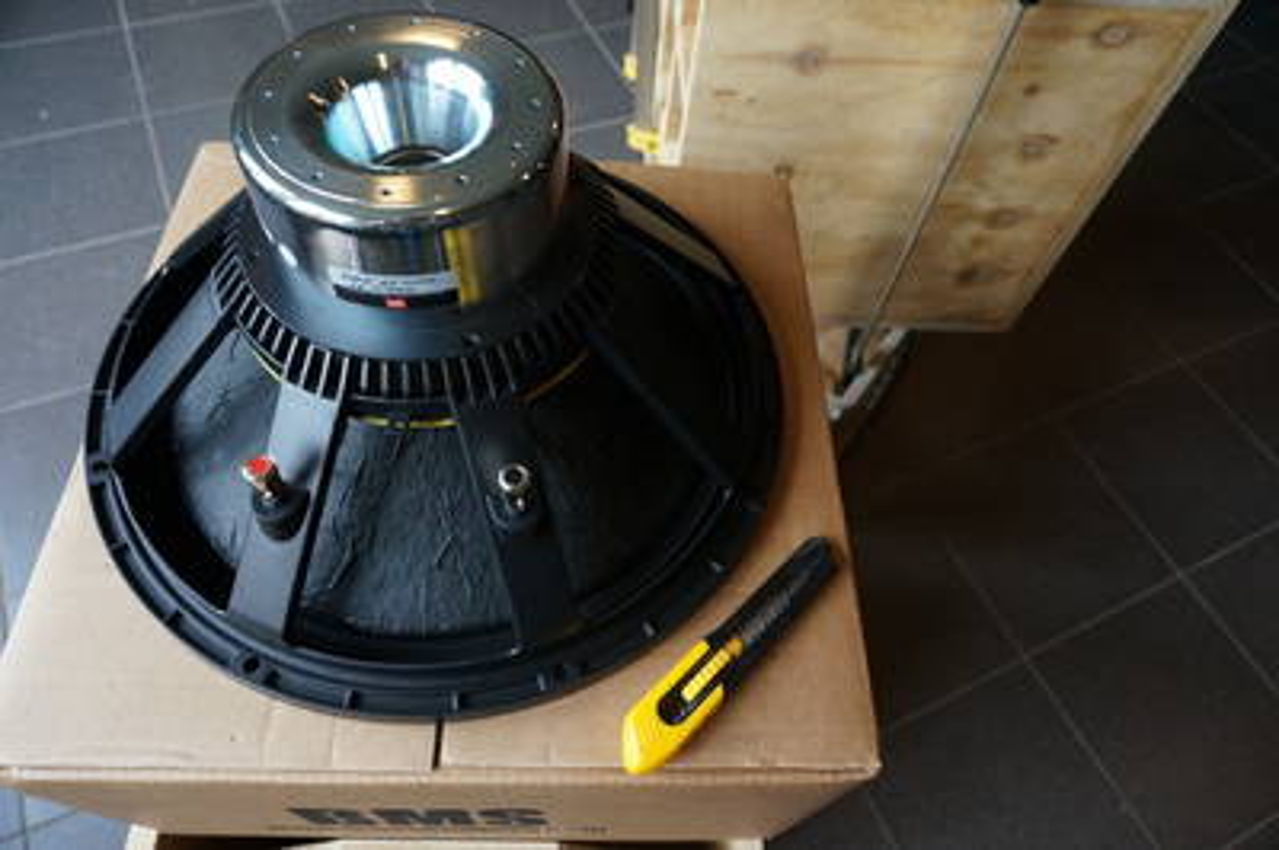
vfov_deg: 53.1
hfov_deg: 73.8
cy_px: 425
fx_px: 852
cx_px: 640
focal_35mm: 24
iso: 1600
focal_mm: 16
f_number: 4
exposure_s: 1/60
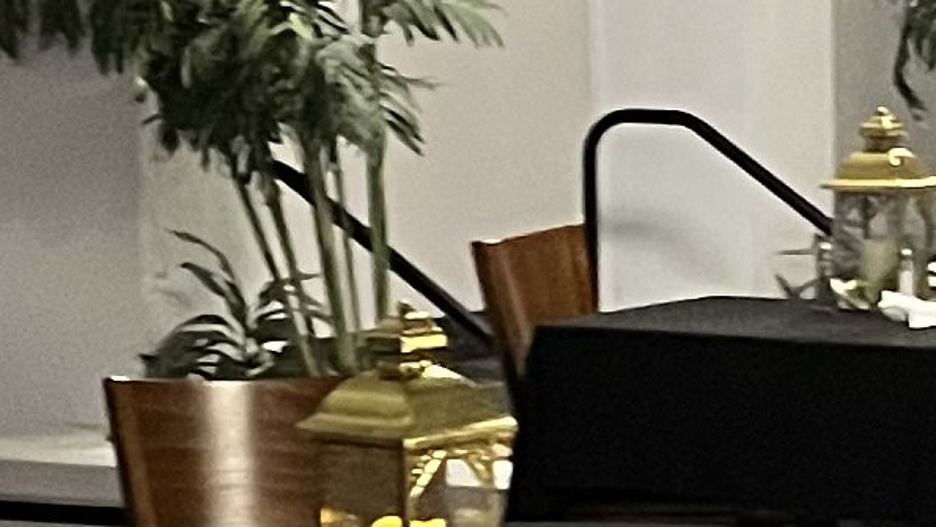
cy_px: 540
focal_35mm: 192
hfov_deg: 11.1
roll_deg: +0.5
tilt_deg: -8.8
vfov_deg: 6.3
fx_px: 4766
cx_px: 977
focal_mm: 5.1
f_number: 1.6
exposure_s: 1/30
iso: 500
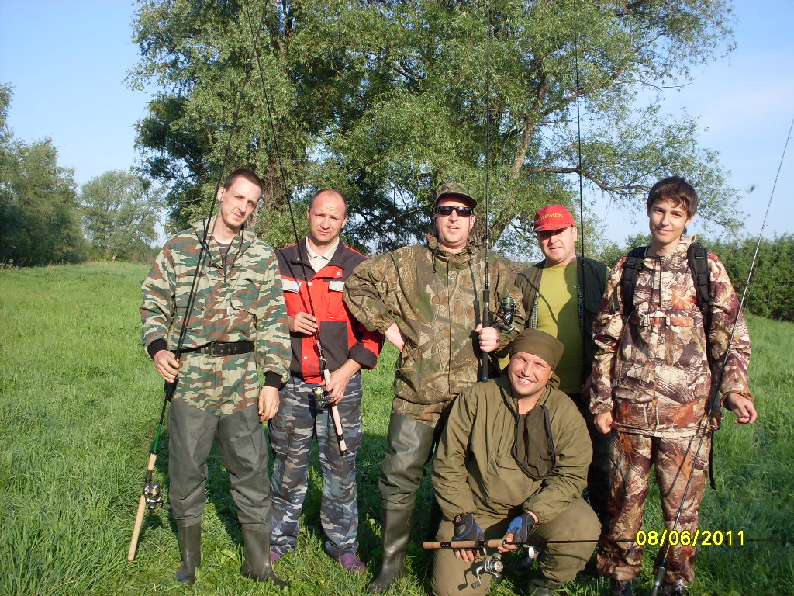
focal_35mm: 38
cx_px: 397
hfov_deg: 49.0
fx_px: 872
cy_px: 298
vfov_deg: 37.7
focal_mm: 6.3
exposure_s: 1/125
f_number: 8.4
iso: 80
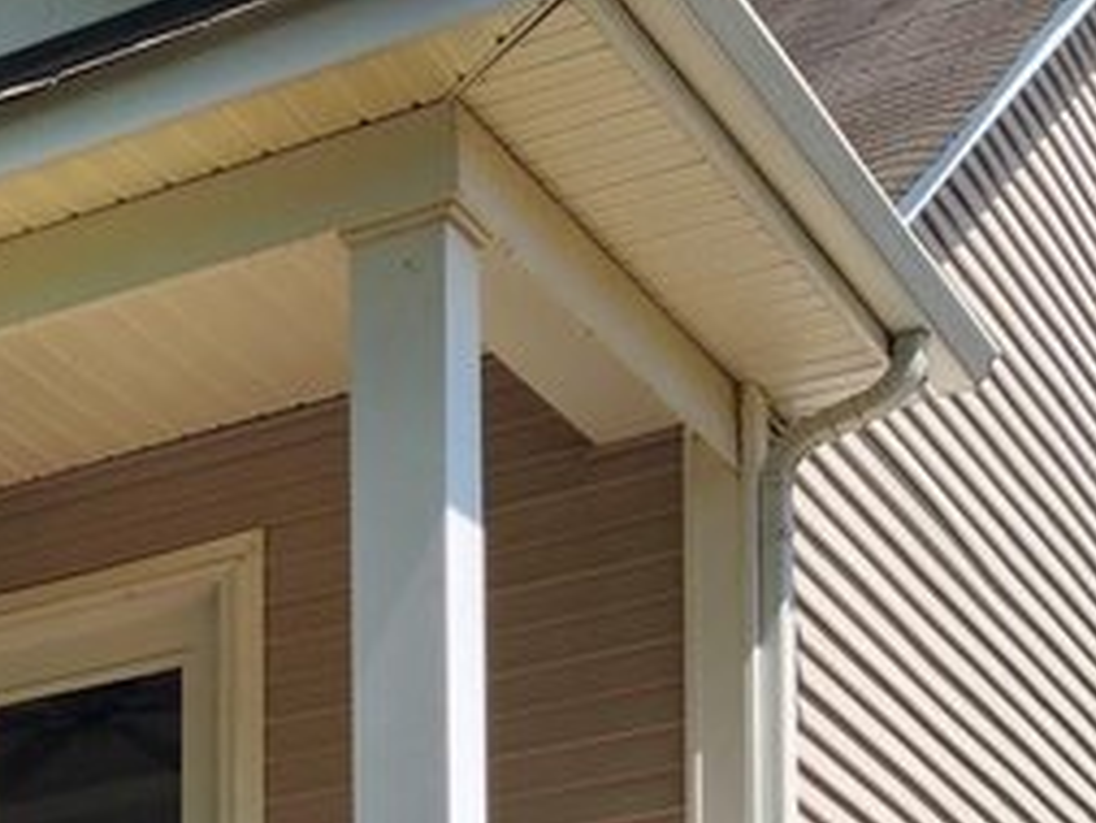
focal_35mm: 109
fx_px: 3453
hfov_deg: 15.4
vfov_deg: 12.3
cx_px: -892
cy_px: 1529
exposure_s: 1/796
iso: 12
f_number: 1.8
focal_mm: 6.4
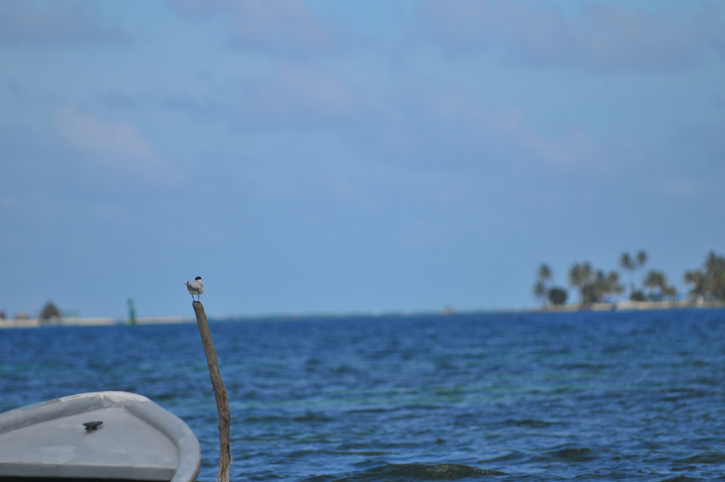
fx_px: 6034
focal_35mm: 300
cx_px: 362
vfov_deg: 4.6
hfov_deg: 6.9
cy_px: 241
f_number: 2.8
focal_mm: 200
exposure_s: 1/3200
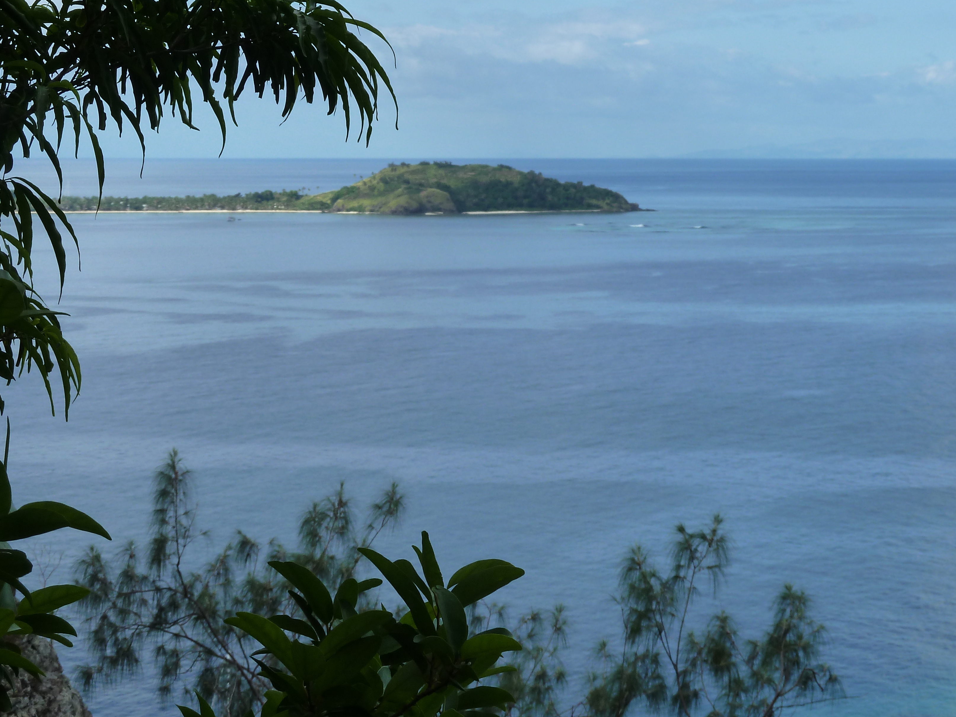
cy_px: 272
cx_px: 489
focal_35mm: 103
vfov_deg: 14.4
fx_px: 2844
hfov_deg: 19.1
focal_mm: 13.7
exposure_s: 1/400
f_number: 5
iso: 125
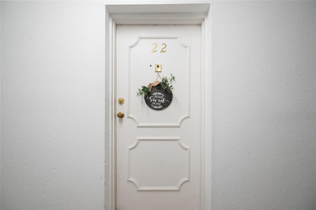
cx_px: 158
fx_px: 123
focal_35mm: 14
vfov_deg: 81.2
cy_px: 105
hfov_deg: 104.2
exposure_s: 1/5
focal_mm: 14
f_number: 6.3
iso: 250
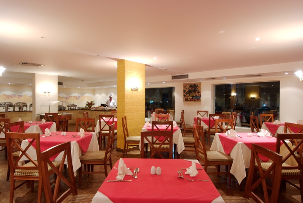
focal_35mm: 21
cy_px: 102
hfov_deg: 81.2
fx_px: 177
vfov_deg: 59.6
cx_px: 152
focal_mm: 14
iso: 200
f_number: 5.6
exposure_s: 1/3
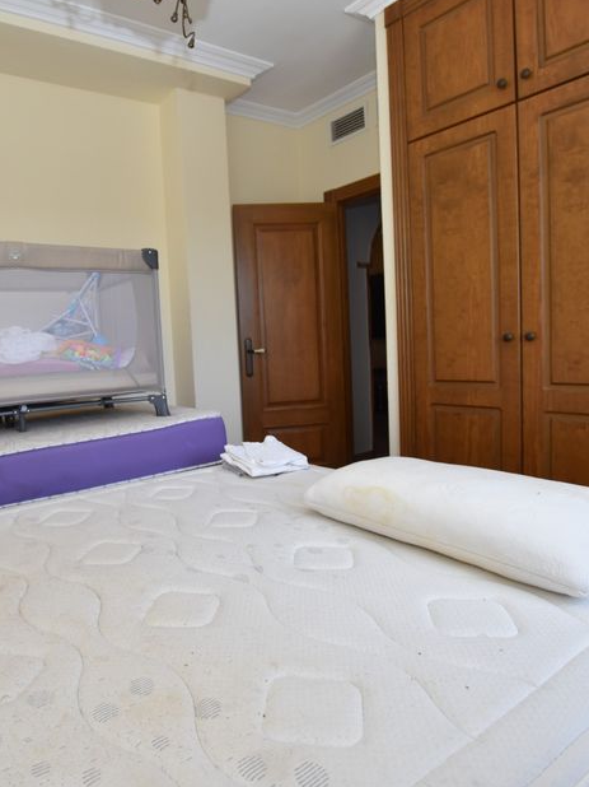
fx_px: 499
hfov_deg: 59.5
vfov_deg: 76.4
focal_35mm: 22
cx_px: 193
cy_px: 392
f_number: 4
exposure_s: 1/250
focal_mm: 10
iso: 400
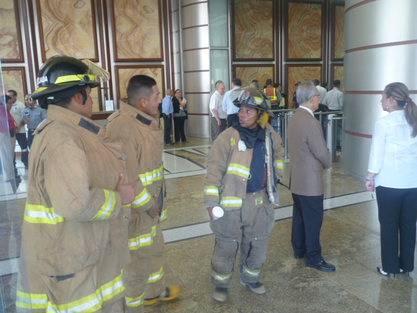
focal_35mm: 31
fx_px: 373
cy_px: 156
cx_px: 208
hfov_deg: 58.4
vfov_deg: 45.4
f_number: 2.8
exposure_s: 1/25
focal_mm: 5.5
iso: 80
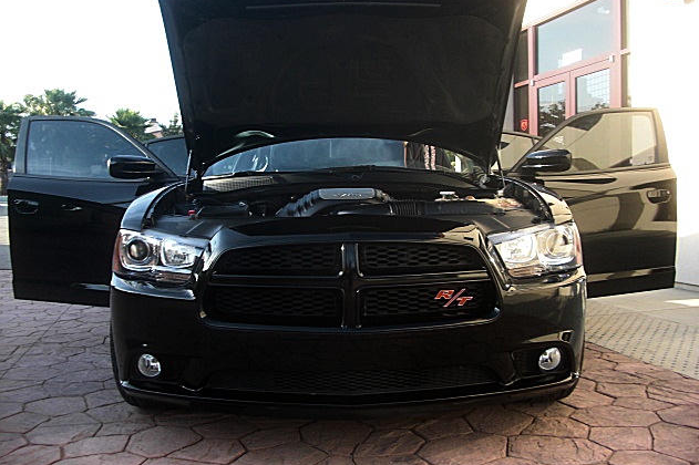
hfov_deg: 50.7
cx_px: 353
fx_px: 737
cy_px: 219
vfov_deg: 35.0
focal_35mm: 38
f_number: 2.8
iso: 50
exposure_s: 1/100
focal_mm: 6.3
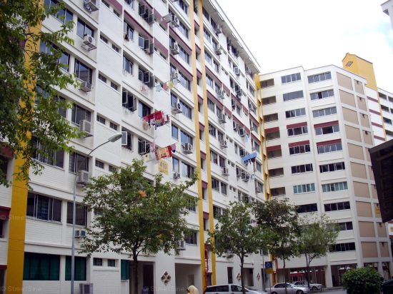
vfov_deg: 38.6
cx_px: 196
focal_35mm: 37
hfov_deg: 50.2
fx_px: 420
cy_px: 147
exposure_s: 1/400
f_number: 2.8
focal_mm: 6.2
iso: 80
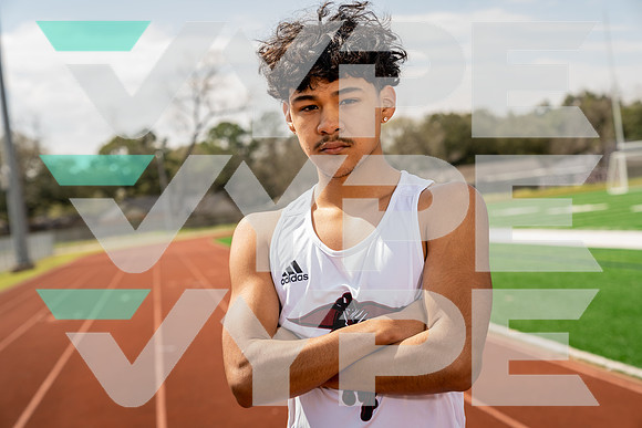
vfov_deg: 20.6
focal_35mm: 66
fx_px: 1177
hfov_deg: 30.5
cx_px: 321
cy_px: 214
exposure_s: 1/250
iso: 100
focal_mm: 66
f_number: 5
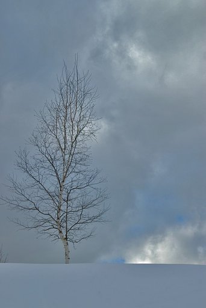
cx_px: 103
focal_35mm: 72
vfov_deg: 28.1
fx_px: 617
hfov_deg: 19.0
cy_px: 154
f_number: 10
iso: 200
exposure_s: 1/500
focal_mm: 48
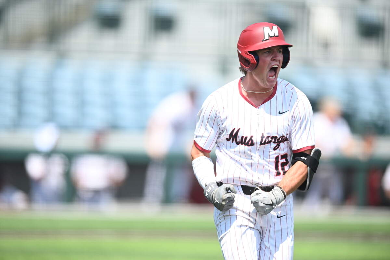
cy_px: 130
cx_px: 195
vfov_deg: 3.4
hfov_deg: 5.2
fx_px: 4333
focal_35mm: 400
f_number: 2.8
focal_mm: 400
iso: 200
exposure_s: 1/1600
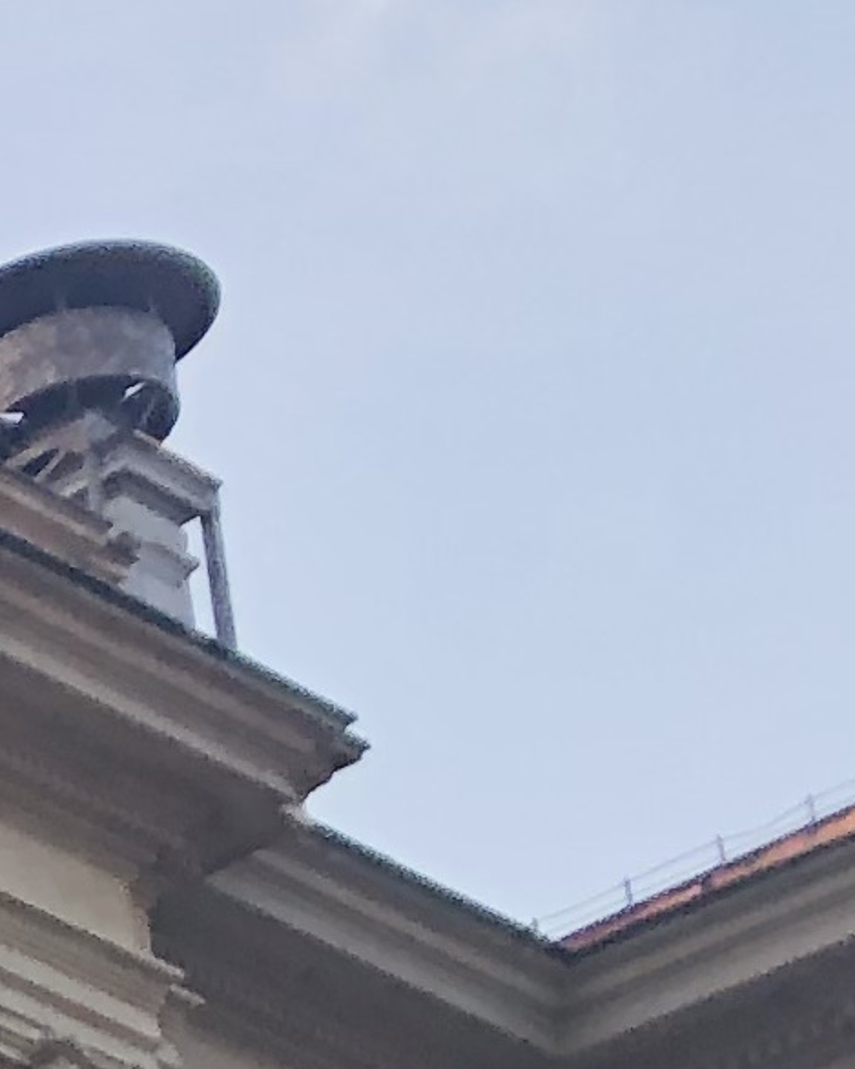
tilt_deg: +19.2
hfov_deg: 6.4
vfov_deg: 9.5
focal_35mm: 188
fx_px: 5945
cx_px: -2806
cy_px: 2215
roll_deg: -2.7
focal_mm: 3.99
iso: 25
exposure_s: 1/120
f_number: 1.8
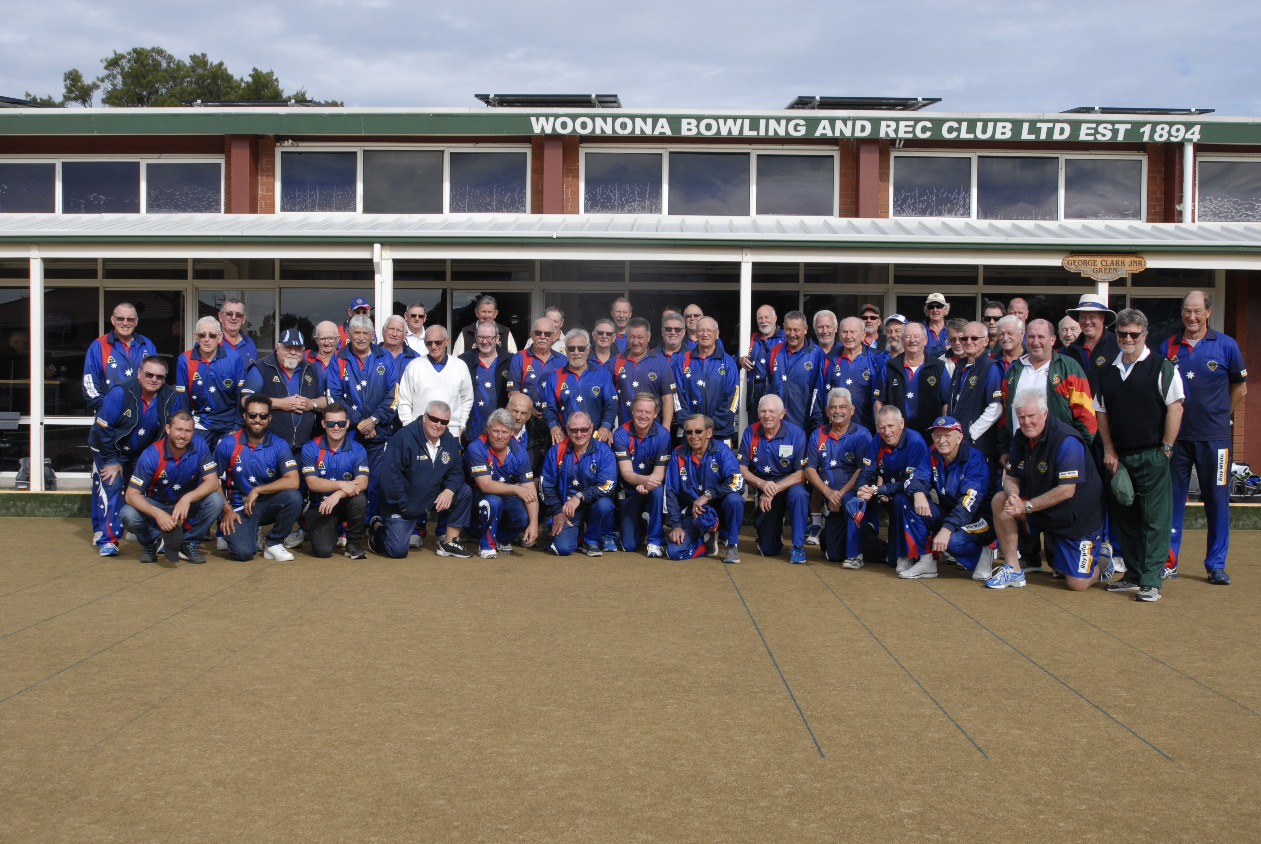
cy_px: 422
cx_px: 630
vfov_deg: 32.0
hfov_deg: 46.3
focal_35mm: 42
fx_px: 1473
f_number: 9
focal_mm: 28
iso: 200
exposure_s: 1/320
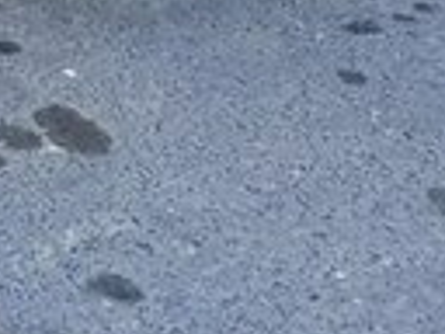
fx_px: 1787
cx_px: -386
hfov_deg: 12.8
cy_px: -451
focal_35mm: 139
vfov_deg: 9.5
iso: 40
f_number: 1.7
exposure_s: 1/145
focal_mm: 3.71
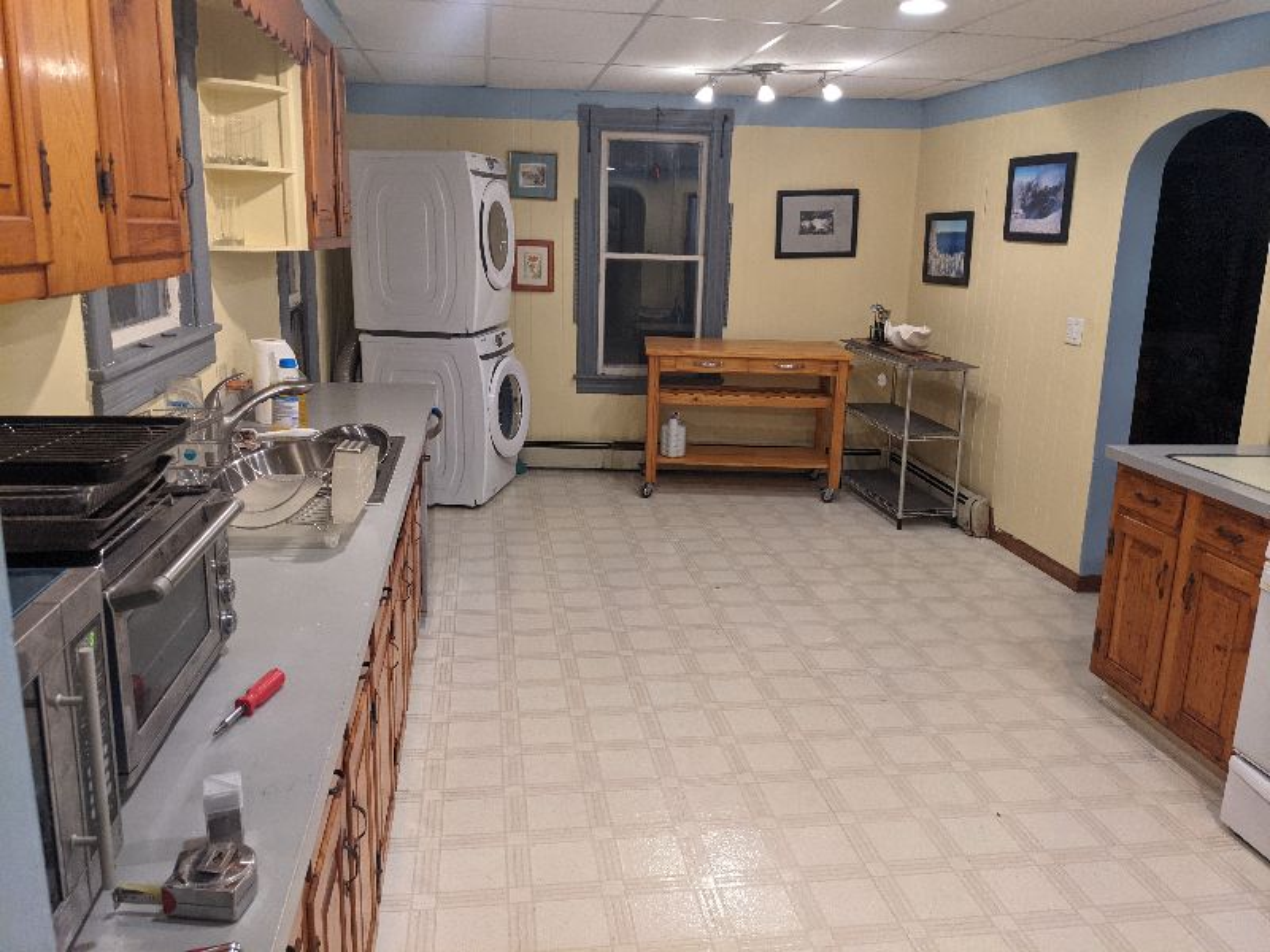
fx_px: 991
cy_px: 476
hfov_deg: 65.3
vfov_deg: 51.4
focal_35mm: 27
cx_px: 635
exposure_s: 1/40
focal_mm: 4.38
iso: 234
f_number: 1.73
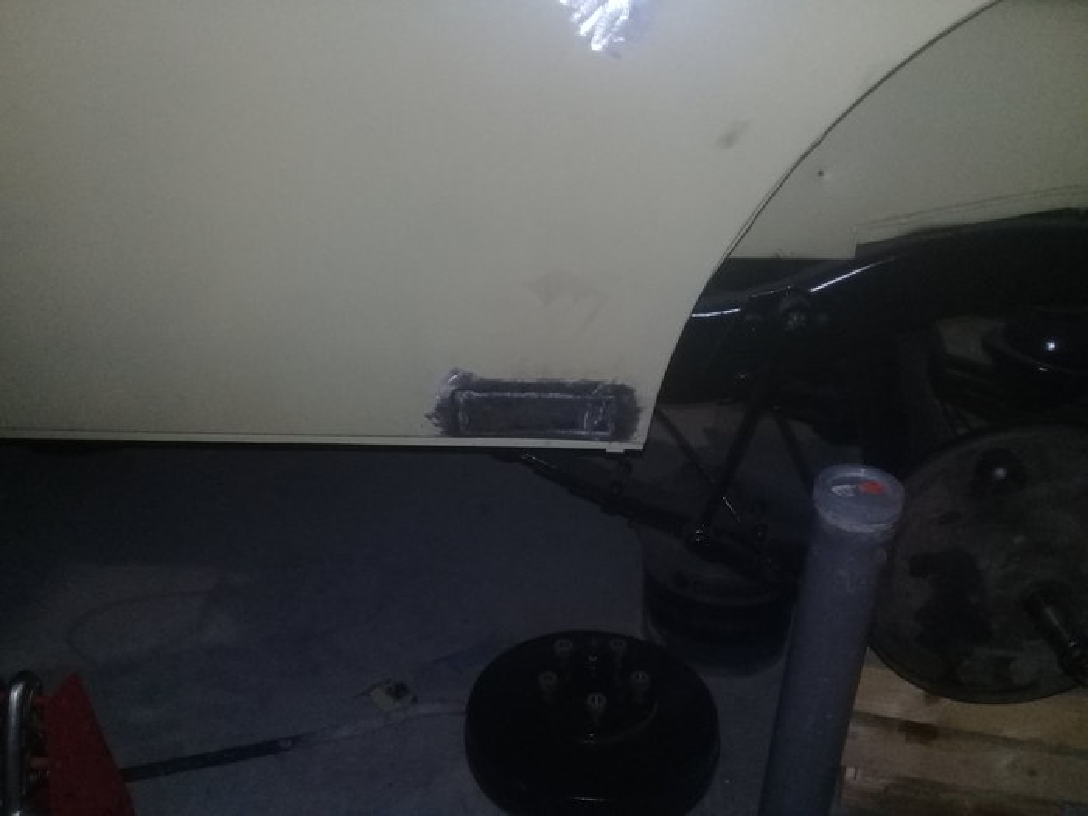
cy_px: 408
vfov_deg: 45.4
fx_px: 974
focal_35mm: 31
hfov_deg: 58.4
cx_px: 544
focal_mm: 3.3
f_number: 2.2
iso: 250
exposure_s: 1/33
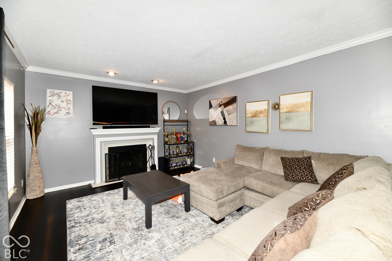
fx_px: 152
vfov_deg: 81.2
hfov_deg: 104.3
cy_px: 130
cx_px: 196
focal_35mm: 14
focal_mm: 14
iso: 640
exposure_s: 1/60
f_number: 6.3
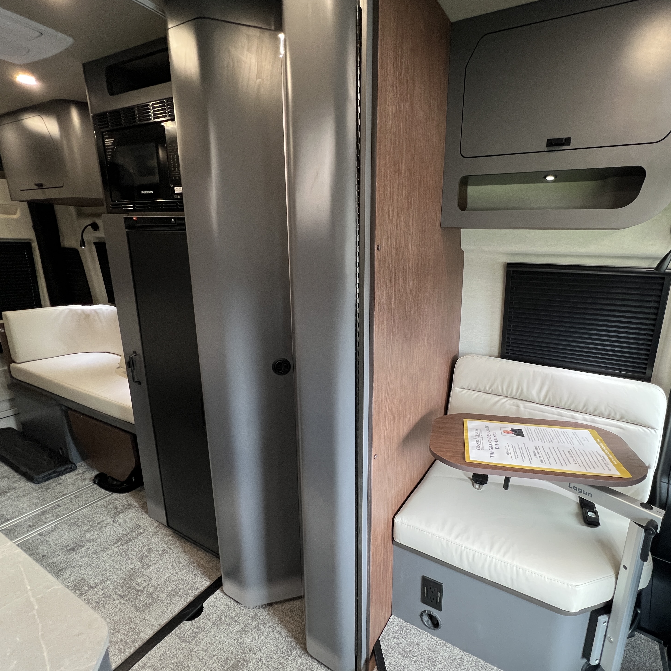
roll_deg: +0.6
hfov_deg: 86.4
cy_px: 340
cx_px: 399
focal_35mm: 16
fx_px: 351
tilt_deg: -12.8
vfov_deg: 87.4
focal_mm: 1.57
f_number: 1.8
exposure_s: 1/84
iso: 250
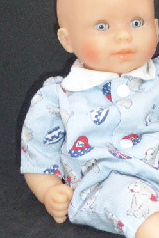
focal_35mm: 77
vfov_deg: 26.3
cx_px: 142
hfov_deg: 17.5
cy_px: 106
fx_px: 510
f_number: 3.9
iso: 500
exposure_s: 1/60
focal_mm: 7.4
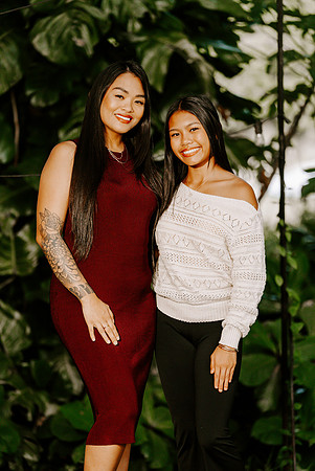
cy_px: 236
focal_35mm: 133
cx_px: 158
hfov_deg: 10.3
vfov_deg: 15.4
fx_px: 1741
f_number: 2.8
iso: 1600
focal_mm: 133
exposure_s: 1/160
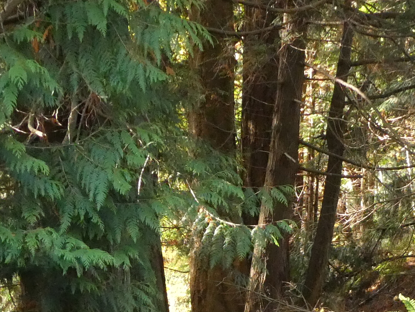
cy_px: 257
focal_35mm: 84
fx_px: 1007
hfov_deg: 23.0
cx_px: 315
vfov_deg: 17.4
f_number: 3.3
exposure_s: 1/60
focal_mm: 4.3
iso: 640
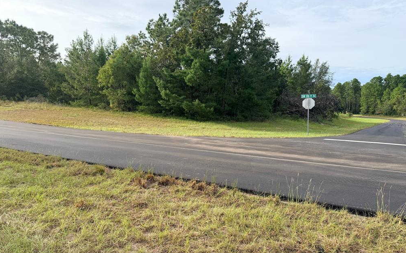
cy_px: 125
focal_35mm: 26
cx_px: 205
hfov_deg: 70.4
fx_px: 288
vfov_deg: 47.6
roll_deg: -1.3
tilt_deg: -3.6
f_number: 1.78
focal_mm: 6.76
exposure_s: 1/2703
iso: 100
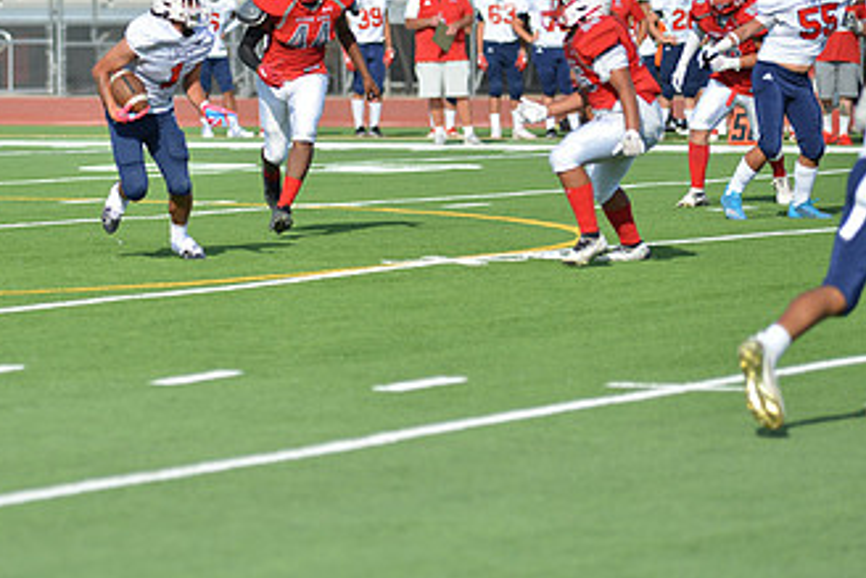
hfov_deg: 7.8
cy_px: 96
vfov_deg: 5.2
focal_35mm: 265
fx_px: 6377
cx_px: 177
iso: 100
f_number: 2.8
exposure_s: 1/1600
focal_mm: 150
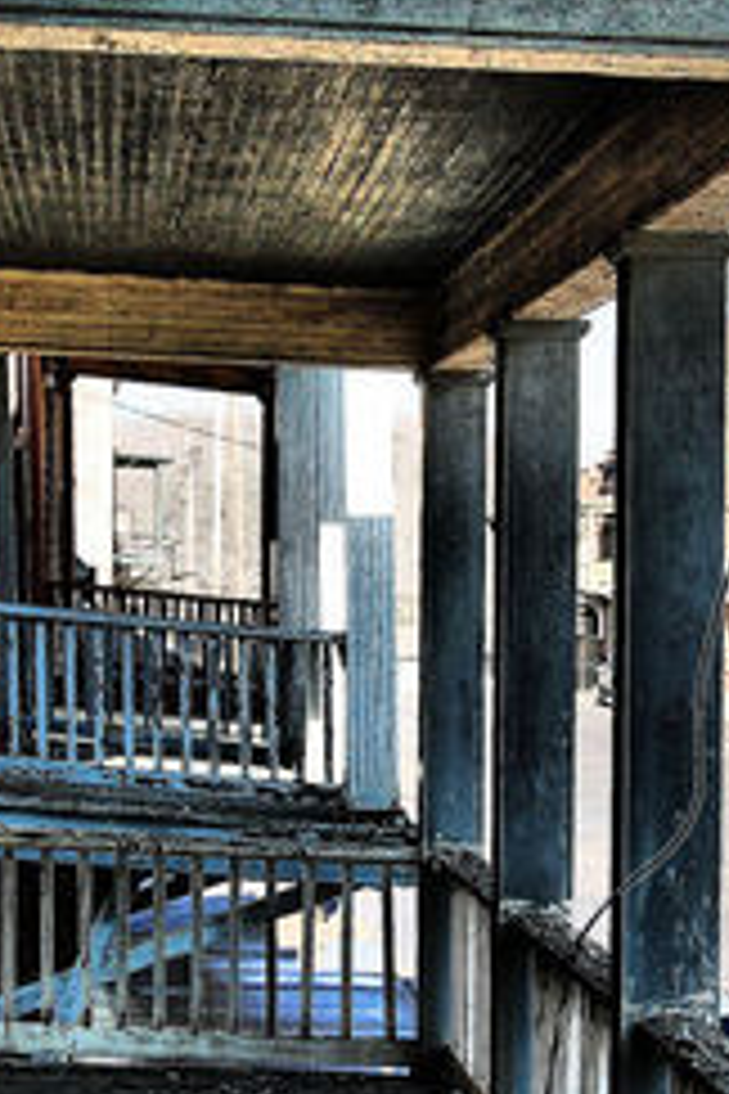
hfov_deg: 12.7
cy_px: 637
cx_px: 338
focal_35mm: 108
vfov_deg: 18.9
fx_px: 3281
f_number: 8
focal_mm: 35
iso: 200
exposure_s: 1/250
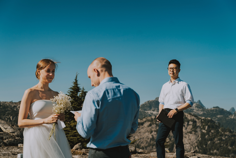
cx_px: 118
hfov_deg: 38.9
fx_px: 334
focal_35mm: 51
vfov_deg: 26.5
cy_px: 79
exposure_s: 1/6400
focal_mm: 51
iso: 200
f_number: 3.2
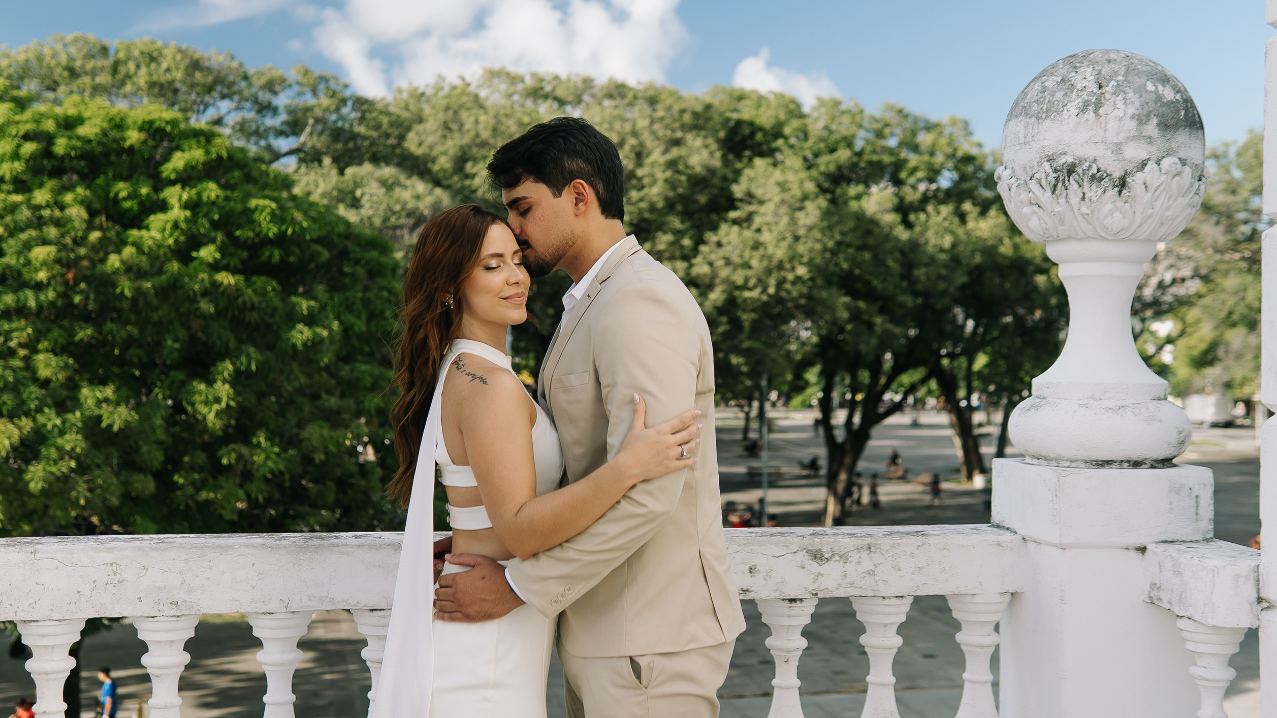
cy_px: 322
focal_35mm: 48
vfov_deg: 24.9
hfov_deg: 42.9
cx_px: 631
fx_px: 1625
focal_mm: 30
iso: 100
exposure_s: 1/800
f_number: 2.5
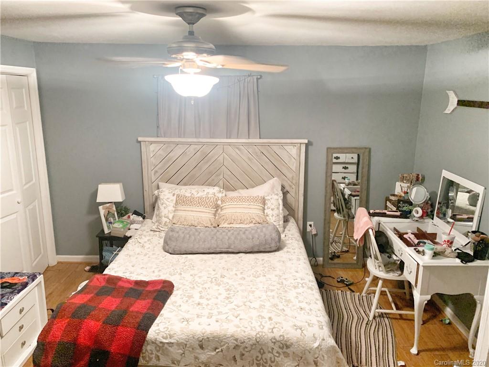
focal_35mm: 26
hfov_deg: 67.3
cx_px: 244
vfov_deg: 53.1
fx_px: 367
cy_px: 184
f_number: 1.8
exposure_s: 1/40
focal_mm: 4.25
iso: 320
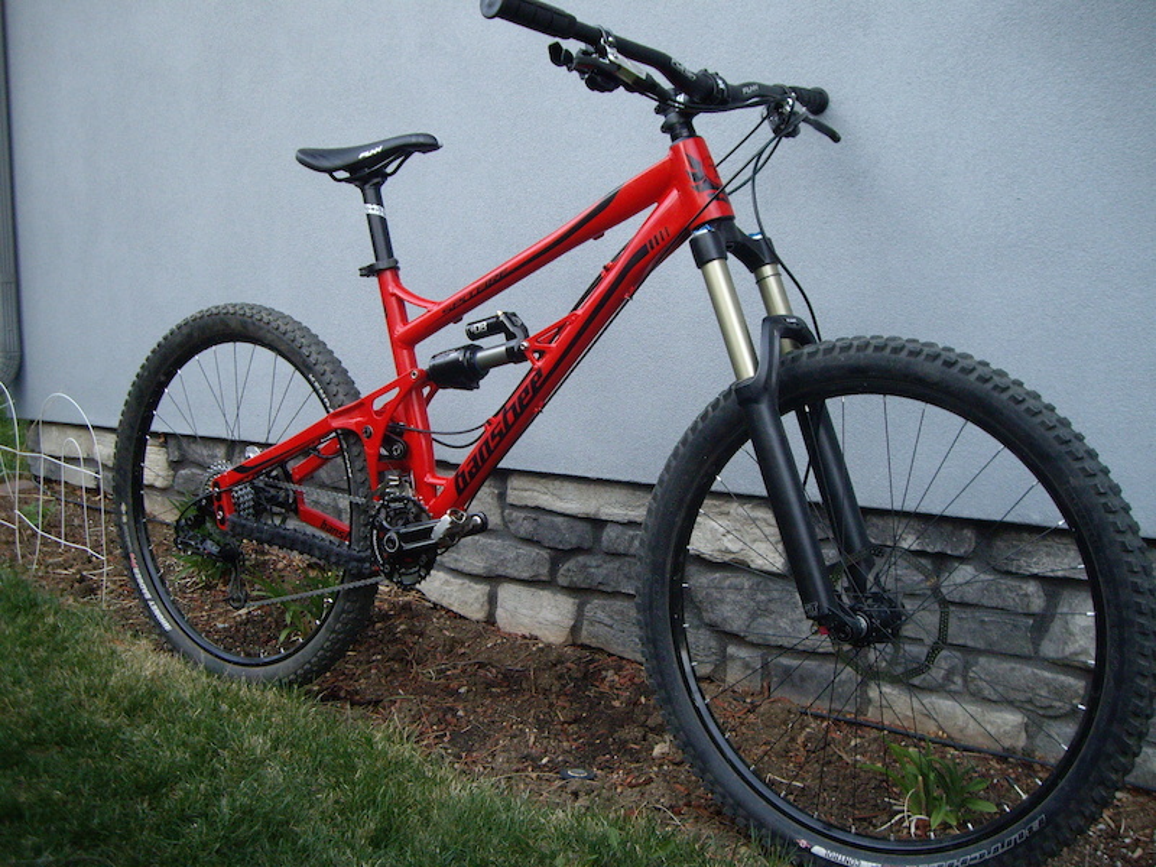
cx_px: 578
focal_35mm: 38
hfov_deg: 49.0
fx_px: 1269
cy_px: 434
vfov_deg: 37.7
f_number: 2.7
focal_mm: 6.2
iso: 200
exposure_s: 1/80
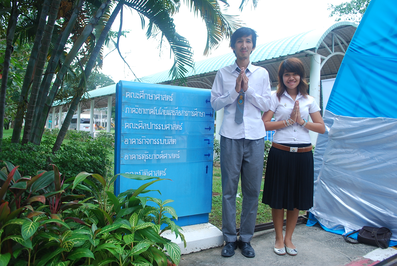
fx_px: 298
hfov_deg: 67.3
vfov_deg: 48.0
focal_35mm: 27
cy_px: 133
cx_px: 198
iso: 200
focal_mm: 18
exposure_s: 1/15
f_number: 4
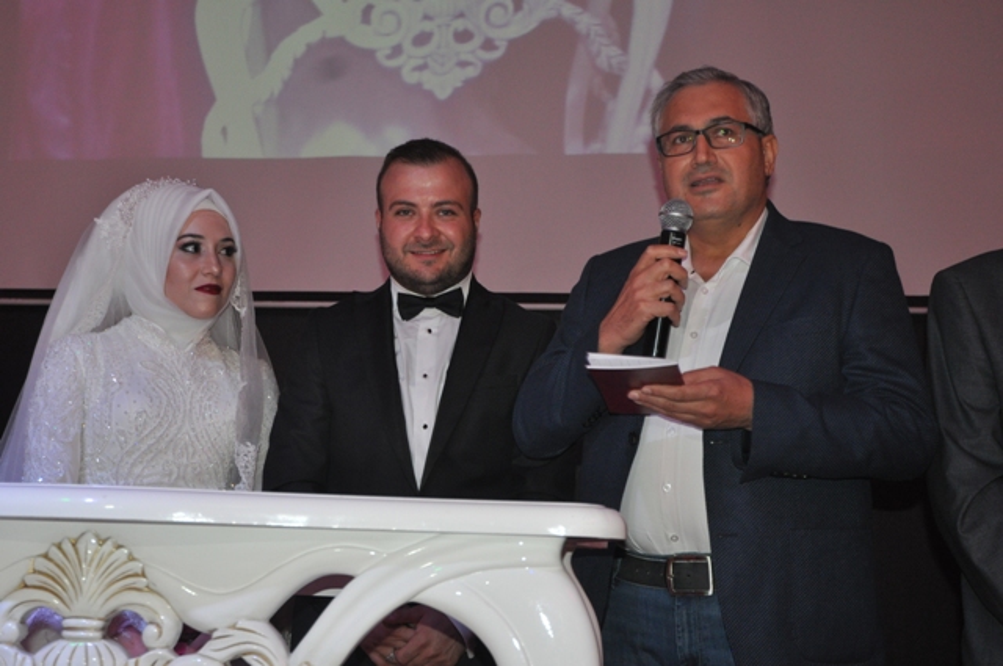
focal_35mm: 57
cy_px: 333
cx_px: 502
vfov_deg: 23.7
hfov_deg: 35.1
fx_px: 1586
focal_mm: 38
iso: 800
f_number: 4.2
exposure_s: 1/60
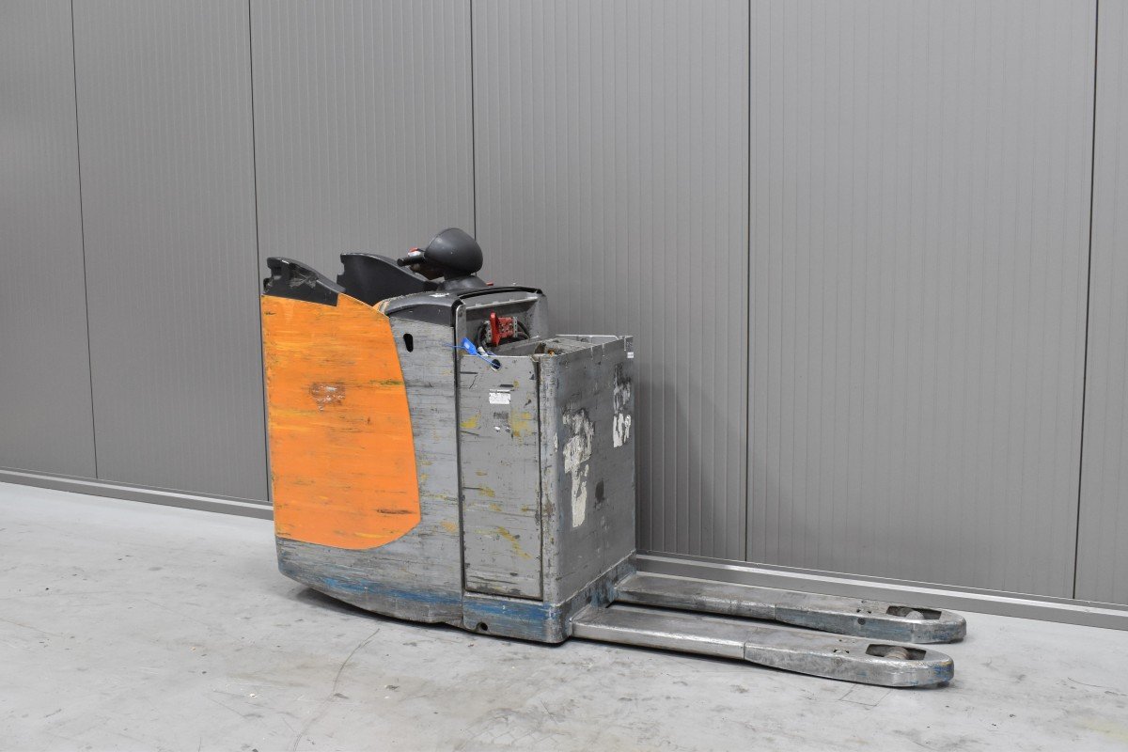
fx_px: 1128
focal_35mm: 36
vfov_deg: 36.9
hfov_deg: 53.1
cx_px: 564
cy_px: 376
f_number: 7.1
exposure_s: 1/20
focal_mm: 24
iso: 1250
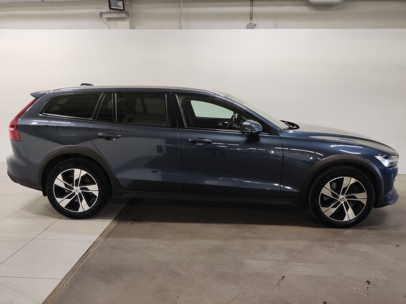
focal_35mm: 26
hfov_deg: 67.3
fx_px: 305
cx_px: 203
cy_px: 152
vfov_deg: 53.1
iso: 192
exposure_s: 1/50
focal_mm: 4.74
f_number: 1.79
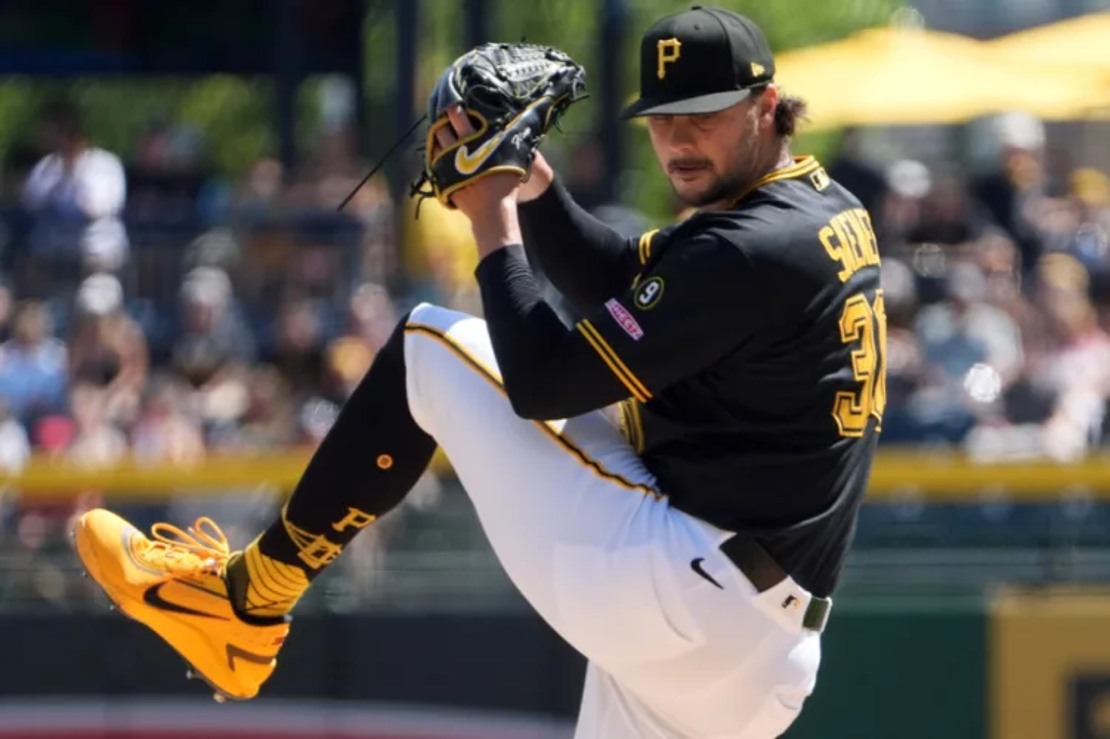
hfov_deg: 5.2
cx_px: 555
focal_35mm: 400
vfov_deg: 3.4
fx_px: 12327
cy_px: 370
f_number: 5.6
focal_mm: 400
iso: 800
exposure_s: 1/2000
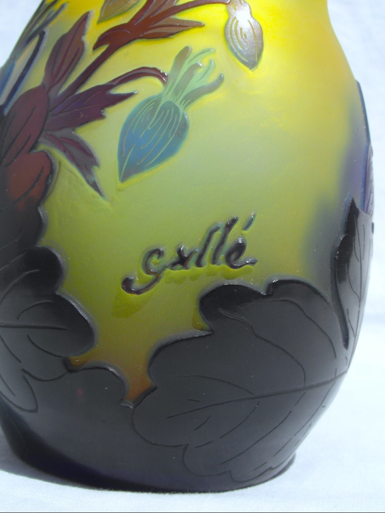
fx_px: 786
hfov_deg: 27.5
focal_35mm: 53
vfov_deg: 36.2
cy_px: 256
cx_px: 192
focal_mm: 8.7
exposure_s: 1/500
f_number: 6
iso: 80
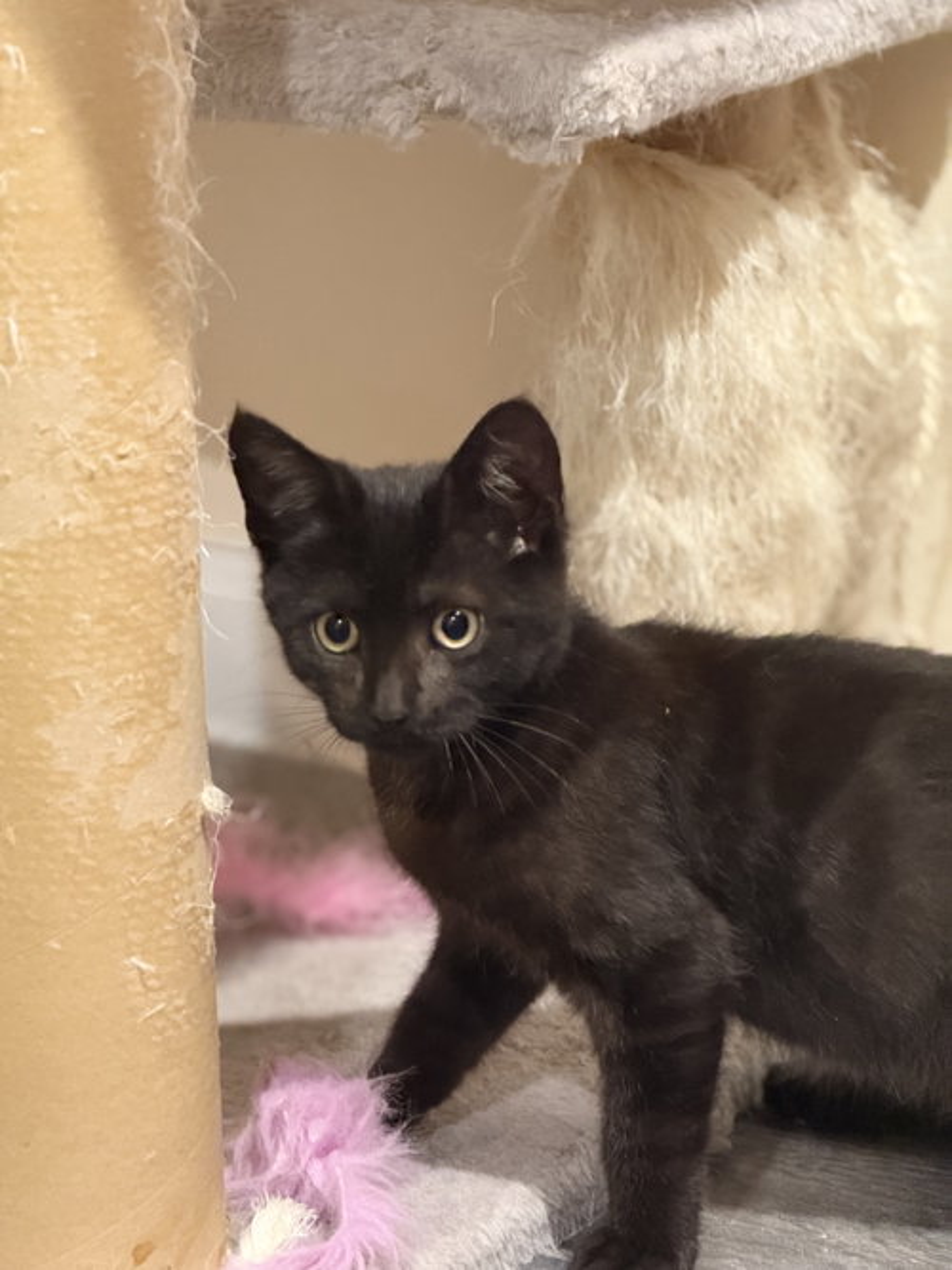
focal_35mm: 120
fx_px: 4402
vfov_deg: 16.4
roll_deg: +0.2
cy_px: 635
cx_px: 476
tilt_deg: -17.5
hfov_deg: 12.3
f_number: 2.8
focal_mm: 15.66
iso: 1250
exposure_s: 1/30
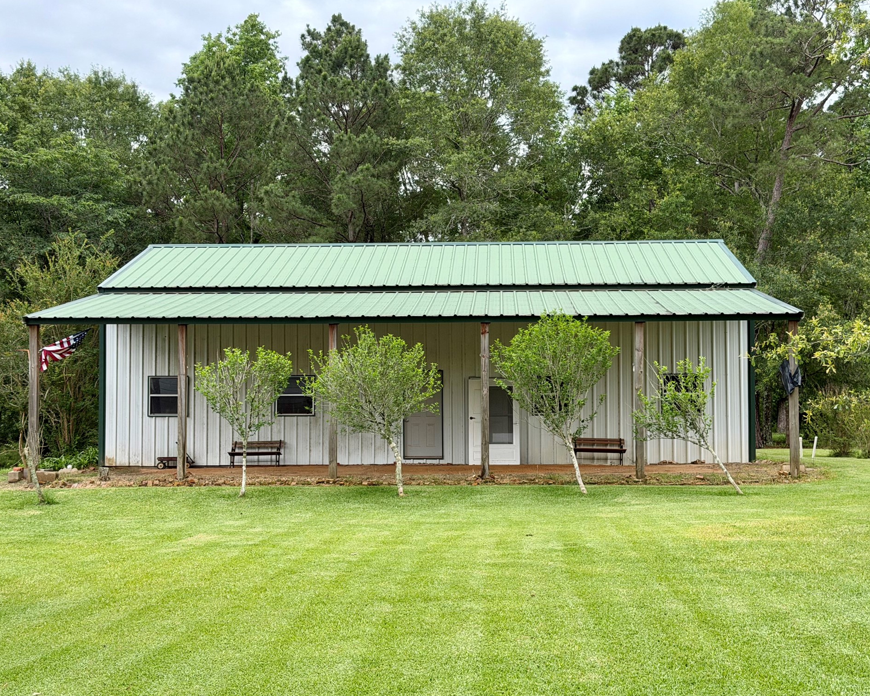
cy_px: 345
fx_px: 1313
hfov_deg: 36.7
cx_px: 427
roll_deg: +0.7
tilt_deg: +3.1
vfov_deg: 29.7
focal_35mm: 51
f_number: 1.78
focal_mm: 6.76
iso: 100
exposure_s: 1/2146
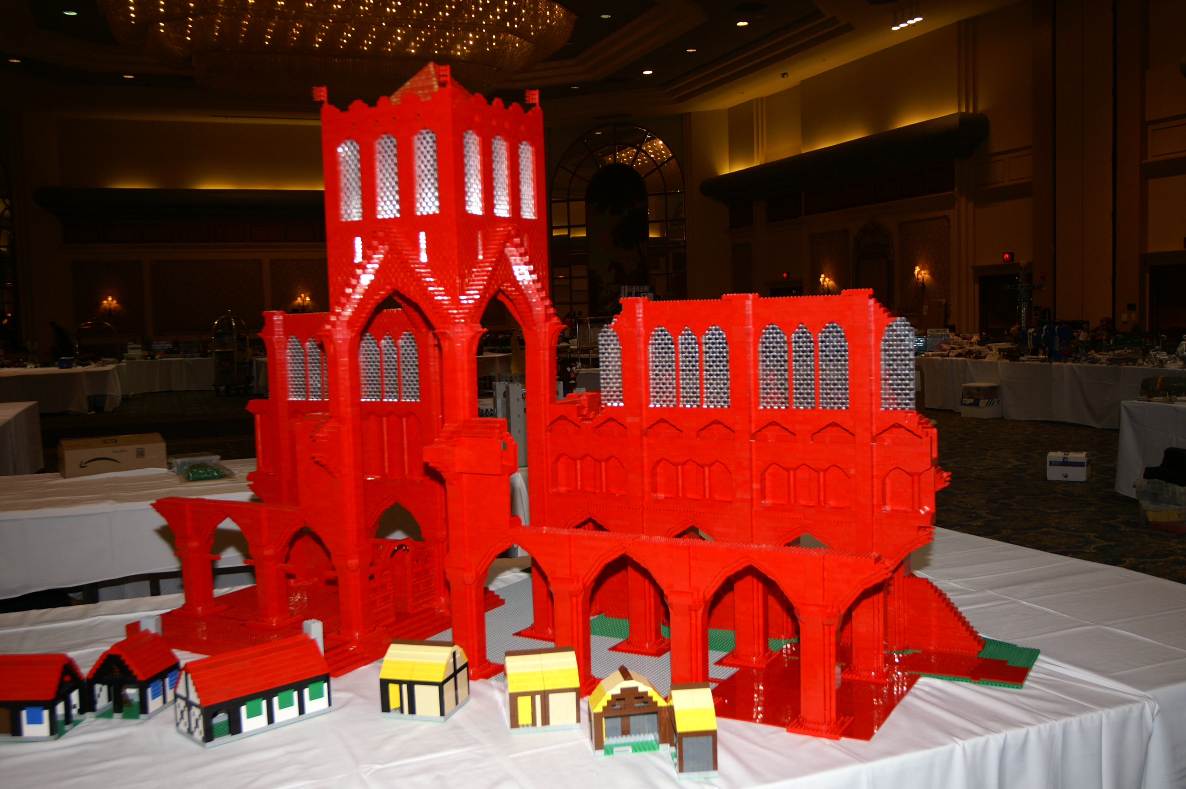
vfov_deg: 39.9
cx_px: 593
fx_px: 1086
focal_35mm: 33
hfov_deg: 57.3
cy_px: 394
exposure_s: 1/60
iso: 200
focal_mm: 22
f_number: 4
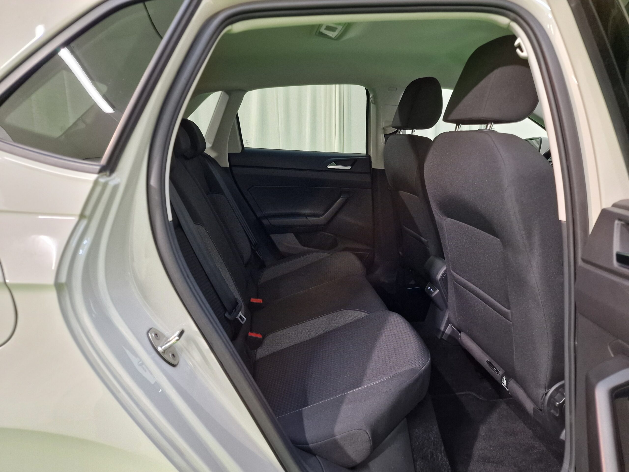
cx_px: 314
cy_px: 236
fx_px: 418
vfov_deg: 58.9
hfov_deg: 73.9
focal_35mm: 23
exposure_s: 1/50
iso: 320
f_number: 1.8
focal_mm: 6.4
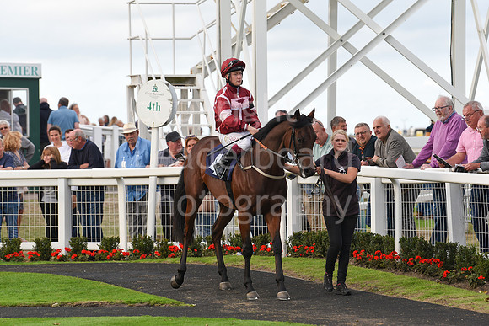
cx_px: 244
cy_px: 163
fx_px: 2717
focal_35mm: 200
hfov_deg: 10.3
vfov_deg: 6.9
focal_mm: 200
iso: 400
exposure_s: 1/500
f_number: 5.6
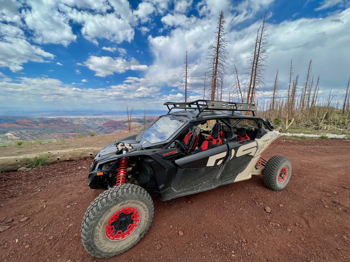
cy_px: 131
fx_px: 131
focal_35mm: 13
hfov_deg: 106.2
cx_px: 175
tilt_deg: -10.5
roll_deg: -1.2
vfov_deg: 89.9
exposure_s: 1/1698
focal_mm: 1.57
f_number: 1.8
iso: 32
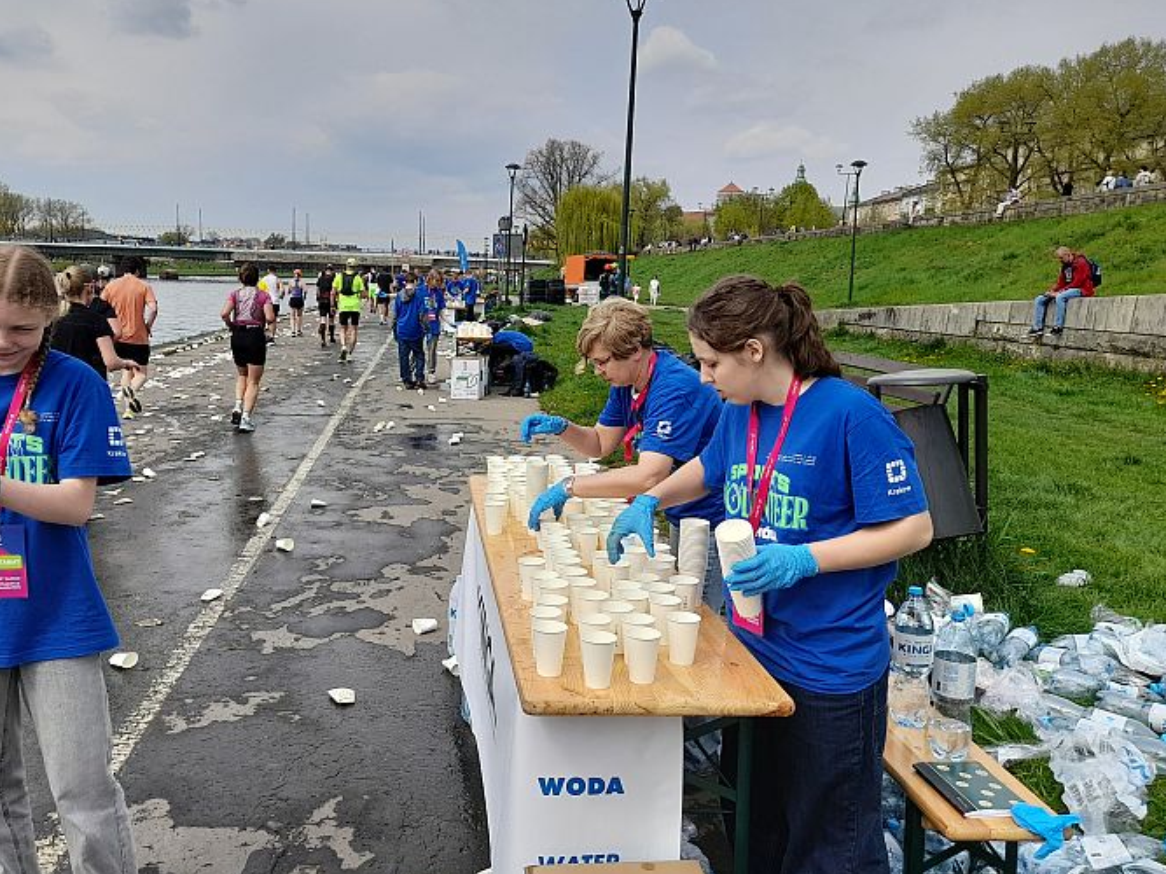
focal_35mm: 30
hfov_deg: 59.5
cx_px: 470
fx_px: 1010
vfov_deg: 46.8
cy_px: 430
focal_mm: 4.6
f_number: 2
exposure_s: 1/803
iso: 20
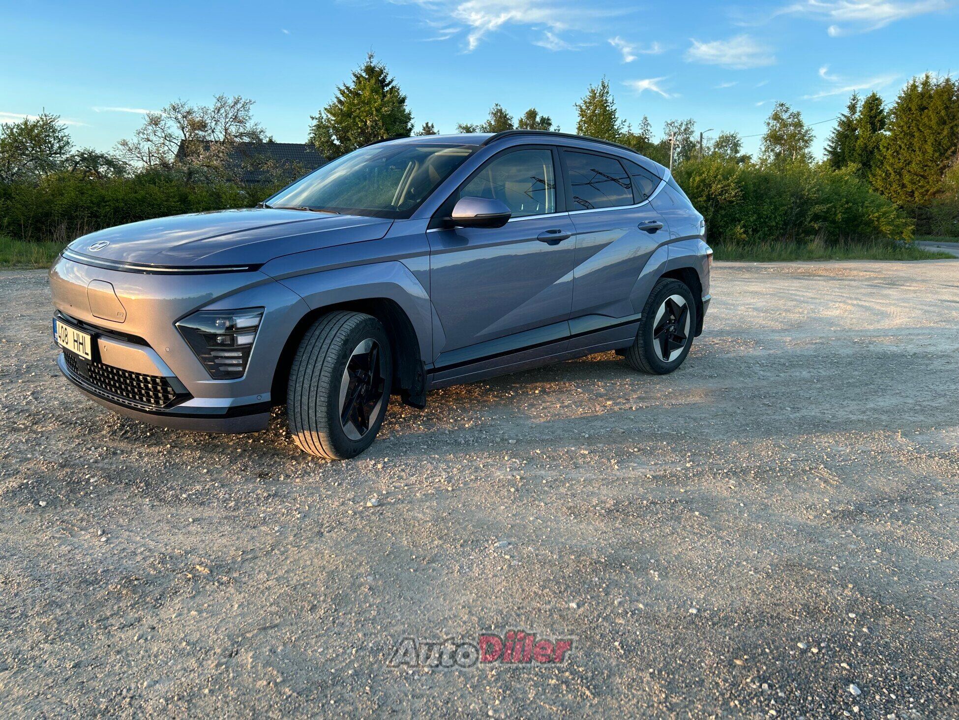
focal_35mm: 26
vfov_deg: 53.1
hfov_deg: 67.3
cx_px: 480
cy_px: 360
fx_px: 720
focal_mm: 5.7
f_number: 1.5
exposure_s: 1/179
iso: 40
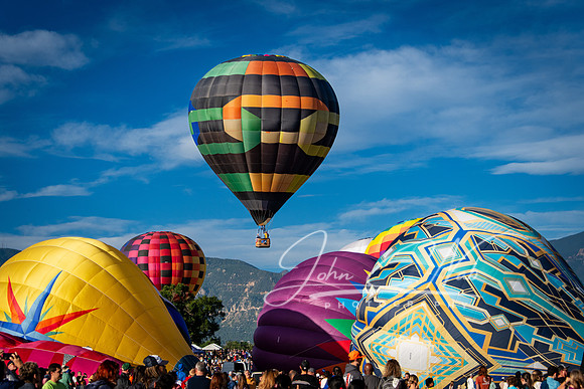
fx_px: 1225
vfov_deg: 18.1
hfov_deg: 26.8
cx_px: 280
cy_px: 187
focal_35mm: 75
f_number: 5
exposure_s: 1/4000
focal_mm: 70
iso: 400
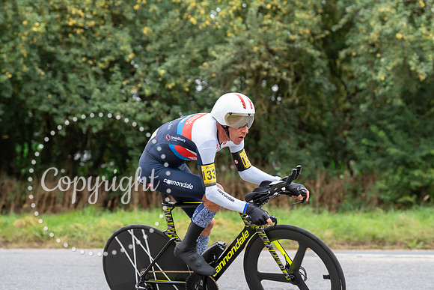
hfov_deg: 18.3
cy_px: 145
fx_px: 1350
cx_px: 217
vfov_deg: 12.2
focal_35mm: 112
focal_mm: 108
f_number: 4
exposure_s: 1/1000
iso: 1000
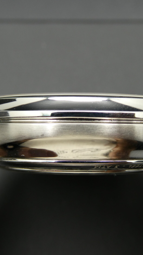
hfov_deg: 23.1
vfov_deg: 39.9
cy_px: 127
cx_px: 78
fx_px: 350
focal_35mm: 52
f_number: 3.7
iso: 160
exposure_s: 1/80
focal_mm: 6.3
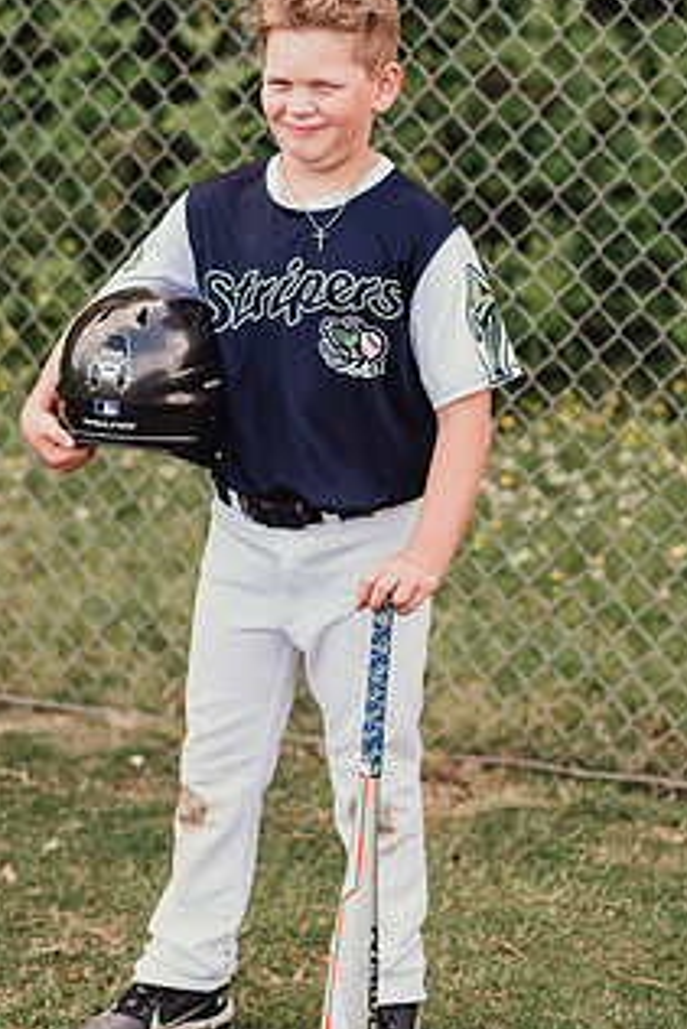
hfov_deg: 11.3
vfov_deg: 16.9
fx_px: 3460
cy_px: 472
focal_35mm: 121
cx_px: 313
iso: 200
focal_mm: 85
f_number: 2.5
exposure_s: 1/400
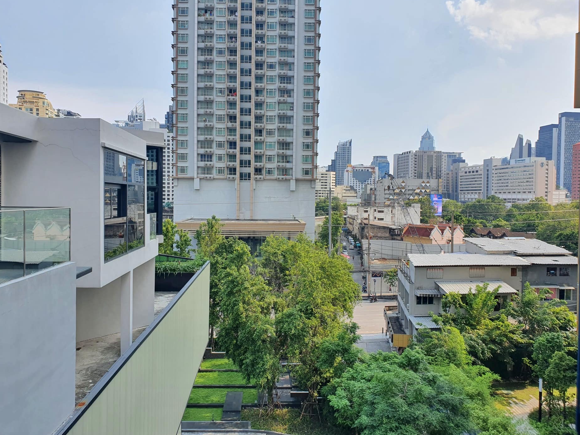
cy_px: 211
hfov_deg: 65.3
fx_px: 452
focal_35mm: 27
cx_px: 289
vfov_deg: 51.4
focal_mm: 4.32
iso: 50
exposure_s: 1/402
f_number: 2.4
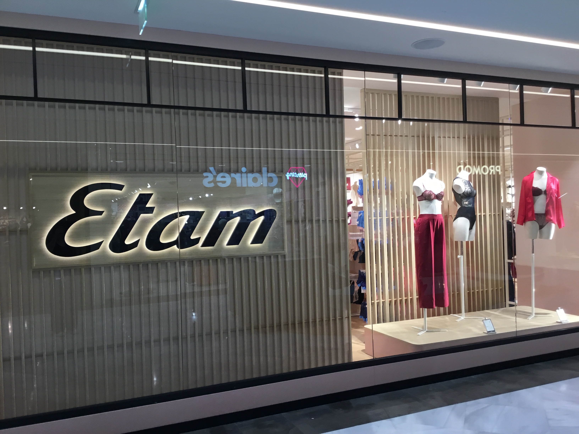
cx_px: 290
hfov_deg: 58.4
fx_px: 519
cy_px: 217
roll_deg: +2.1
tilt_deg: +0.3
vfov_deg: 45.4
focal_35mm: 31
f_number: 2.4
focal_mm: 3.3
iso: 32
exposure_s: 1/33
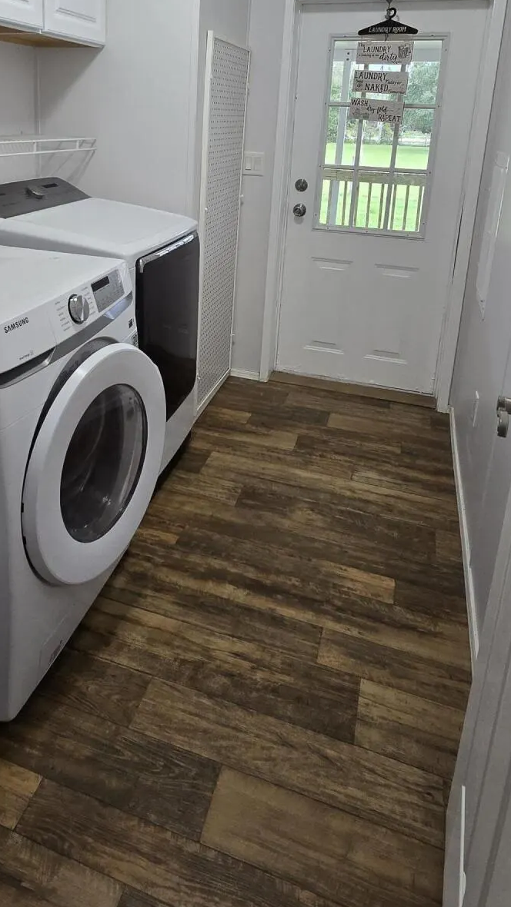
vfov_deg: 73.5
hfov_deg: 46.9
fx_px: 578
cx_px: 169
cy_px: 287
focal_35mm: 24
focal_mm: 2.2
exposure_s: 1/60
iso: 160
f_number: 2.2
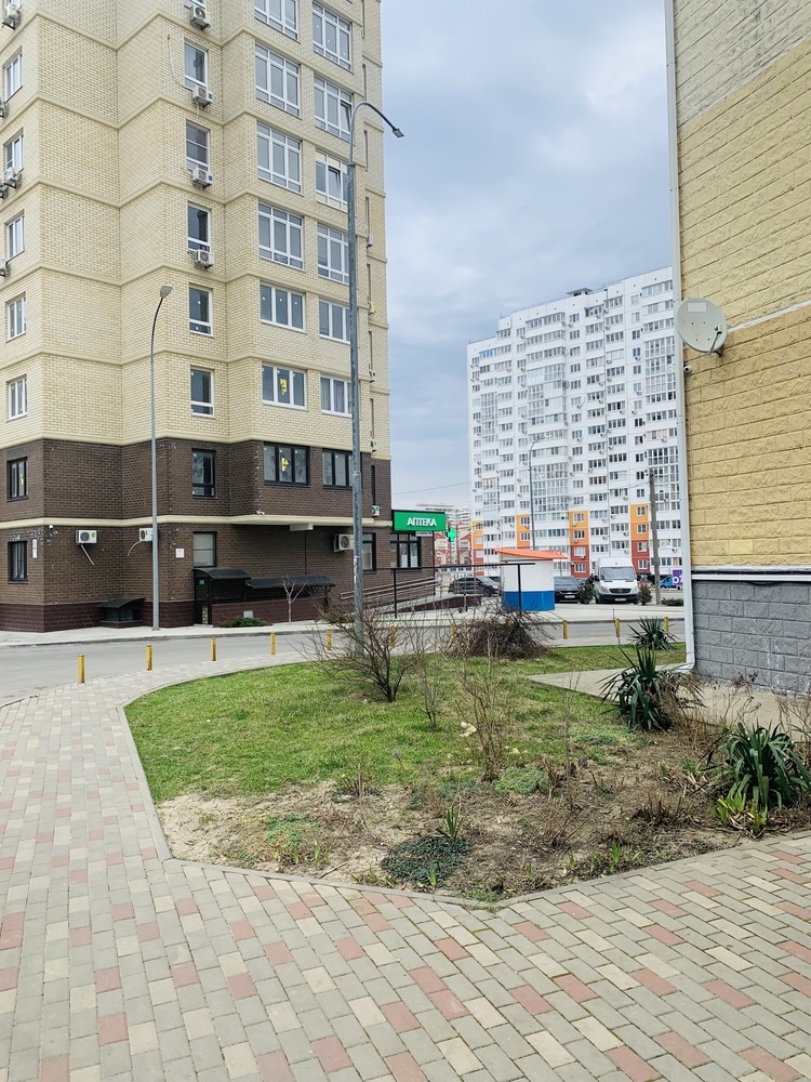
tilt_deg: +4.3
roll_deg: +1.1
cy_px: 541
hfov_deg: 53.1
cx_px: 406
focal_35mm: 26
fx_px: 812
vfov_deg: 67.3
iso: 25
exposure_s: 1/802
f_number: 1.8
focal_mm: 4.25
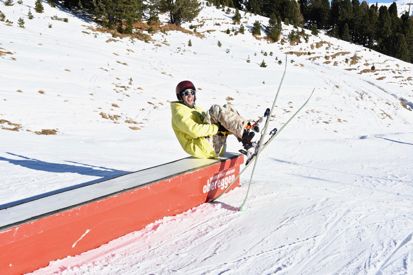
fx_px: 465
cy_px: 138
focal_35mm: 40
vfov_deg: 33.0
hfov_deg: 47.9
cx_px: 206
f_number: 10
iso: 400
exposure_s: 1/640
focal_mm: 27
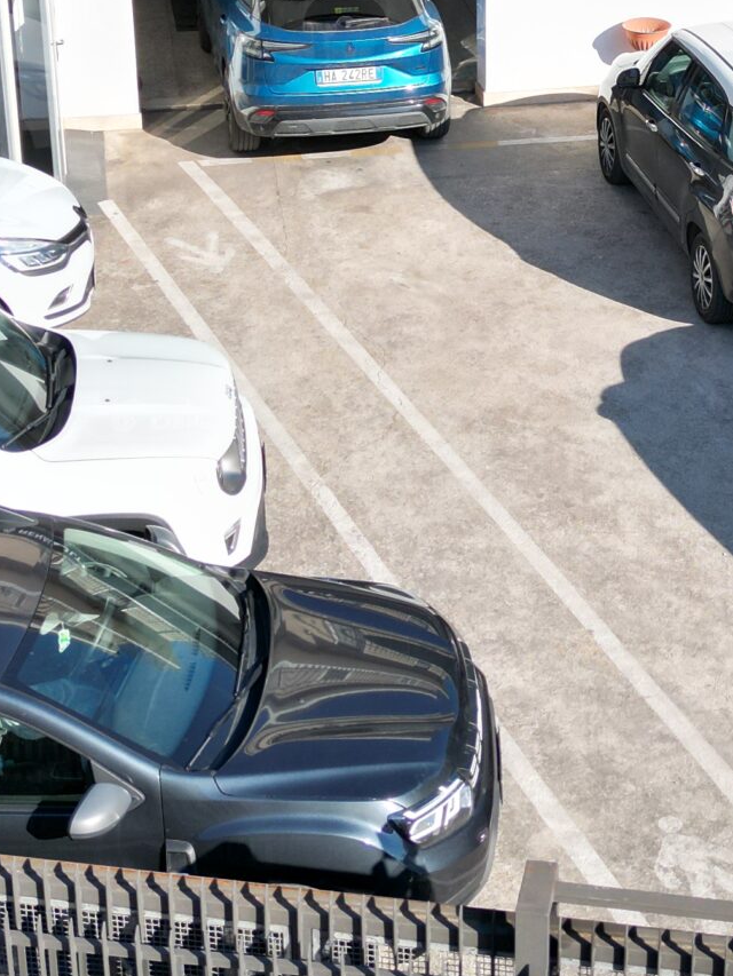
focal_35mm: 72
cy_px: 177
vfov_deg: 26.5
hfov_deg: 20.3
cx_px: 558
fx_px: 2032
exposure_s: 1/4000
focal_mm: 6.72
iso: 110
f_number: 1.7
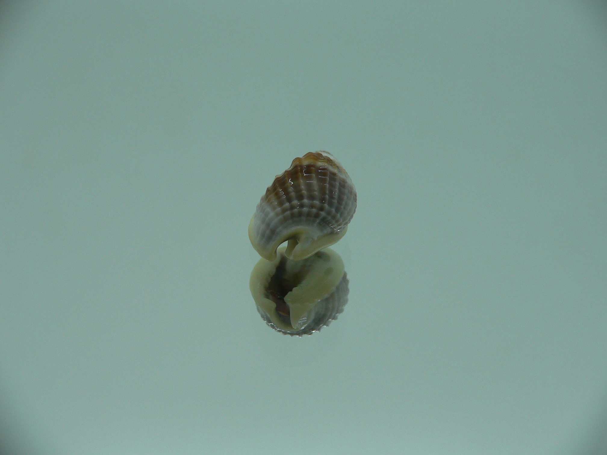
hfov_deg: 52.6
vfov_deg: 40.7
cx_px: 304
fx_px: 614
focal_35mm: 35
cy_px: 228
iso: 80
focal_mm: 4.6
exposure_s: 1/80
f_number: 2.8
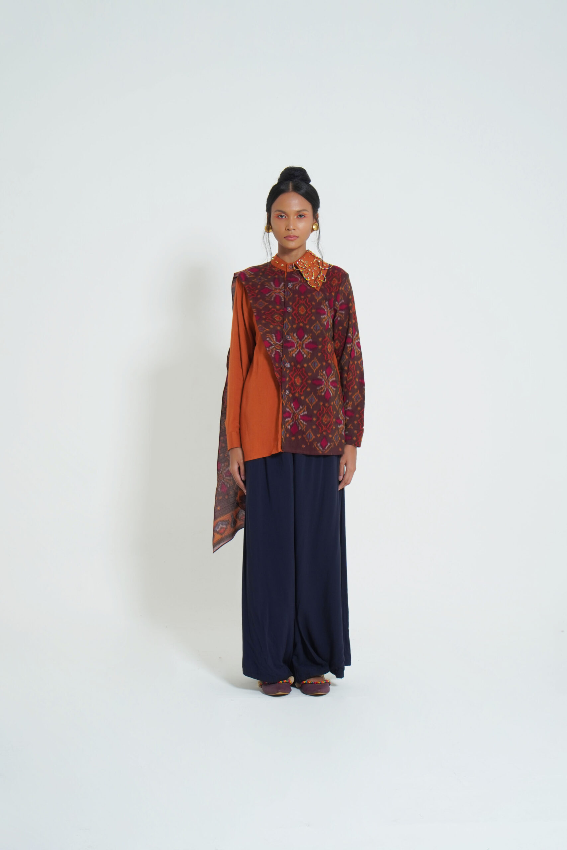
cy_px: 425
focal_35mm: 52
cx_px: 284
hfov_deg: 25.8
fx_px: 1240
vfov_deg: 37.8
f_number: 8
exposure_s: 1/160
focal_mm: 35
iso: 250
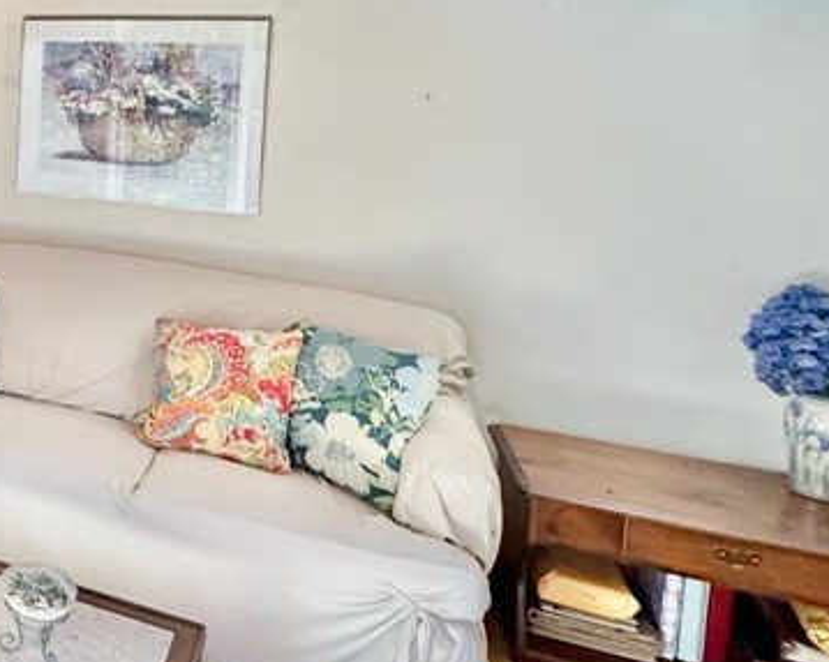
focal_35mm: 39
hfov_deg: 34.2
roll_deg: -0.9
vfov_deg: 36.8
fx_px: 957
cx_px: -236
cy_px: 123
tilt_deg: -5.9
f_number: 2.2
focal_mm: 2.22
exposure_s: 1/120
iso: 200
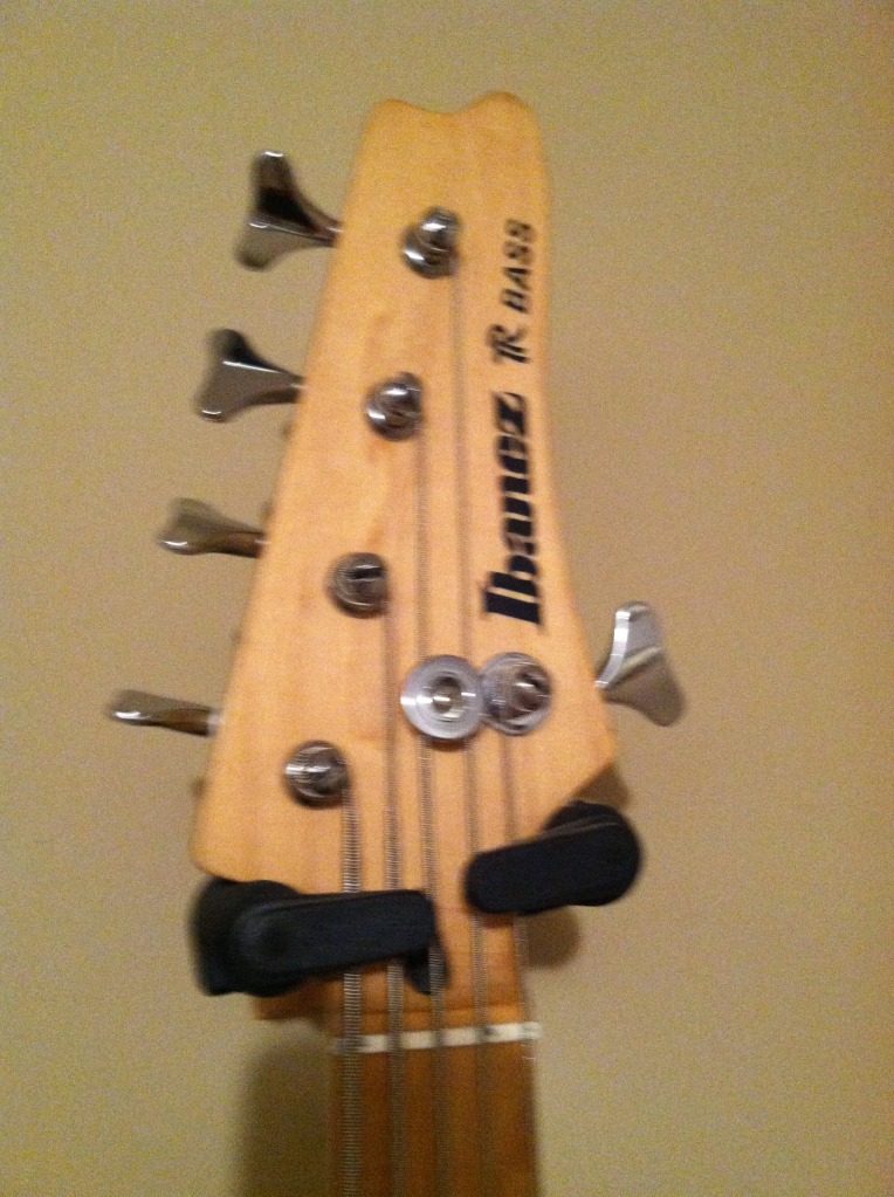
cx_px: 447
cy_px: 598
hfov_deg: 40.6
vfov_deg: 52.7
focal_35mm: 35
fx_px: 1209
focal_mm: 3.9
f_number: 2.8
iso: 640
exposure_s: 1/15
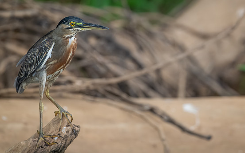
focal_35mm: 822
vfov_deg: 1.6
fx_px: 5489
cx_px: 140
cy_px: 65
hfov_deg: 2.6
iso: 2800
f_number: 6.3
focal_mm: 560
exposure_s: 1/2000
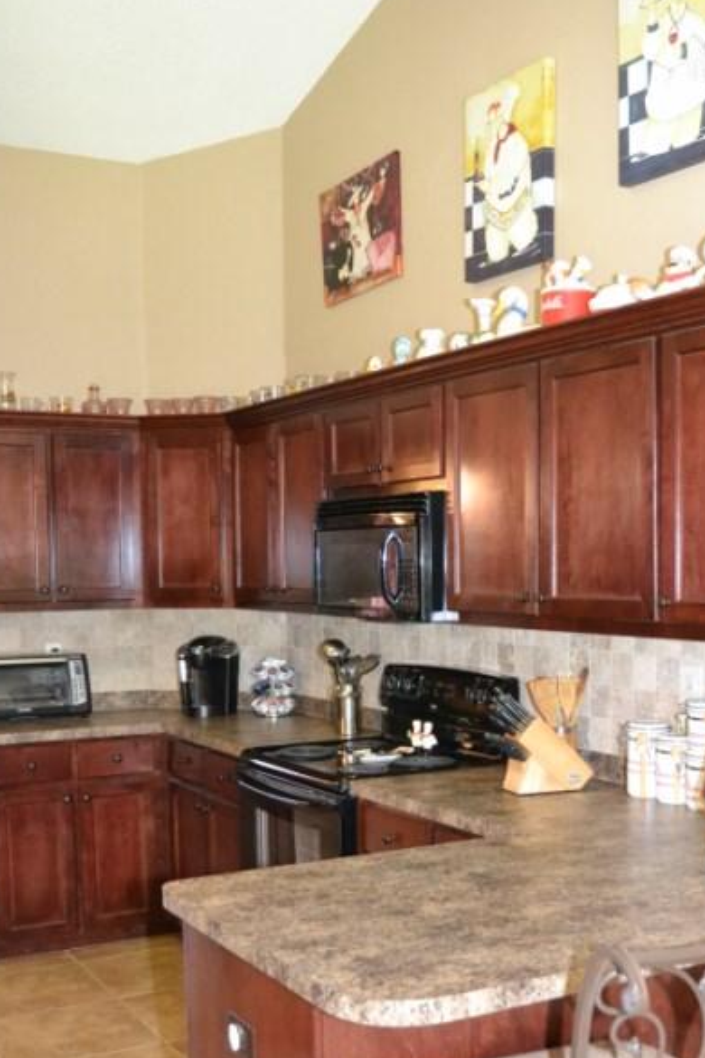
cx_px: 478
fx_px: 1234
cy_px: 646
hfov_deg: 31.6
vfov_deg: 46.1
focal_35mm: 42
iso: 2800
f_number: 3.5
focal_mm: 16
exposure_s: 1/60
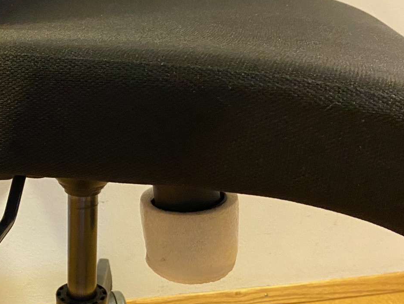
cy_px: 239
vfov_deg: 25.3
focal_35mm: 57
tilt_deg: -23.6
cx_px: 64
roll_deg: +0.7
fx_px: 665
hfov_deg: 32.6
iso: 500
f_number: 1.8
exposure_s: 1/50
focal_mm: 4.25
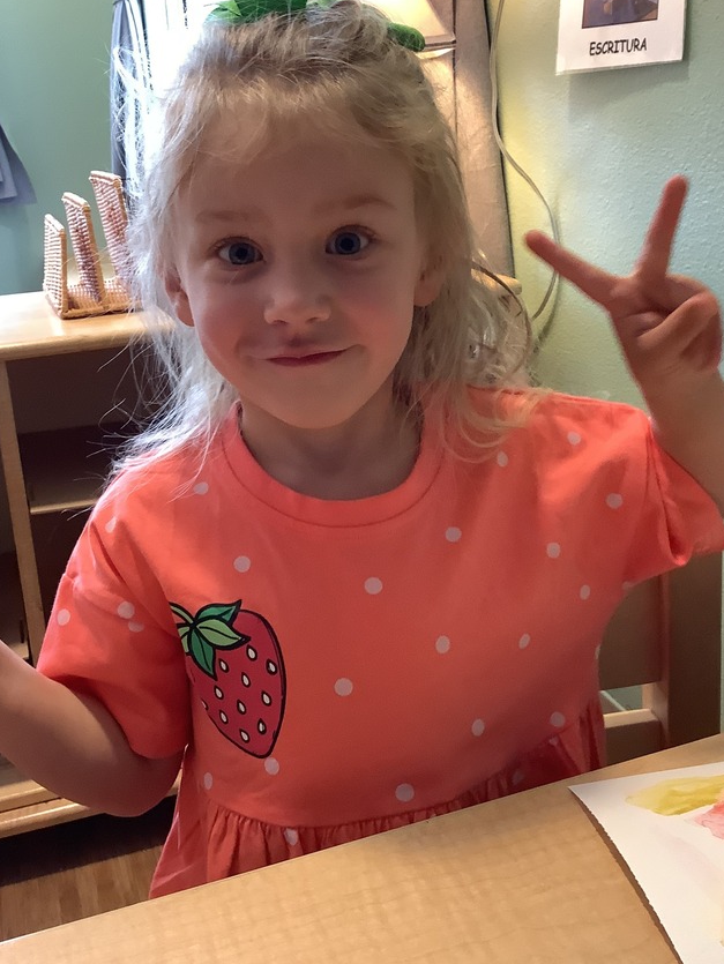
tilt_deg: -17.9
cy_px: 410
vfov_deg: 48.8
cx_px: 351
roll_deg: +1.3
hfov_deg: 37.7
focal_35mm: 38
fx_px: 1059
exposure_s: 1/60
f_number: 2.4
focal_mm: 3.3
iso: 200
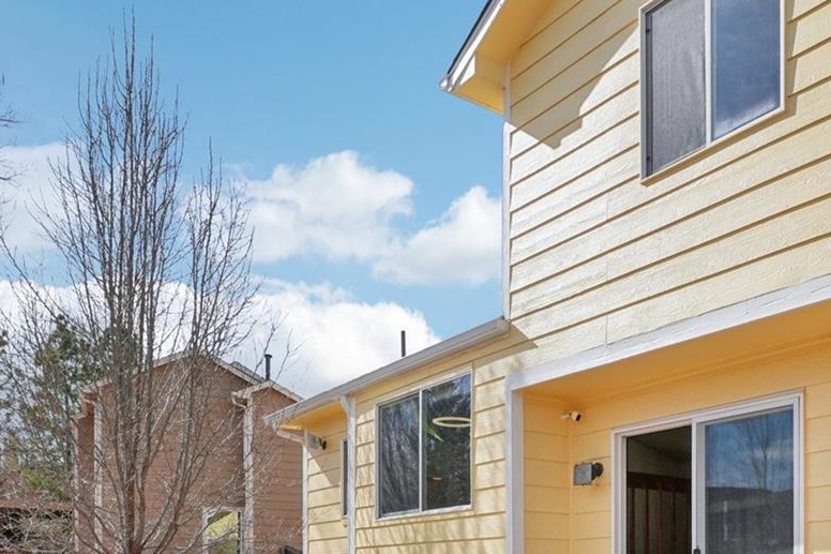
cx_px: 596
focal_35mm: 34
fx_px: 785
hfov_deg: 53.8
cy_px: 536
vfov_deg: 35.6
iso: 100
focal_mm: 11
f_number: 8
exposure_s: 1/750
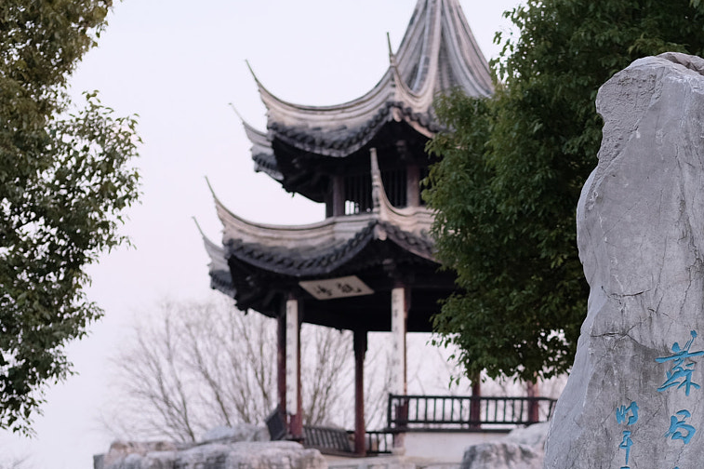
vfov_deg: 12.2
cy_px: 390
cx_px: 558
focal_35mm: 112
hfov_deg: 18.1
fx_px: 2189
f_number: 2.5
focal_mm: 35
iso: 400
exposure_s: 1/160
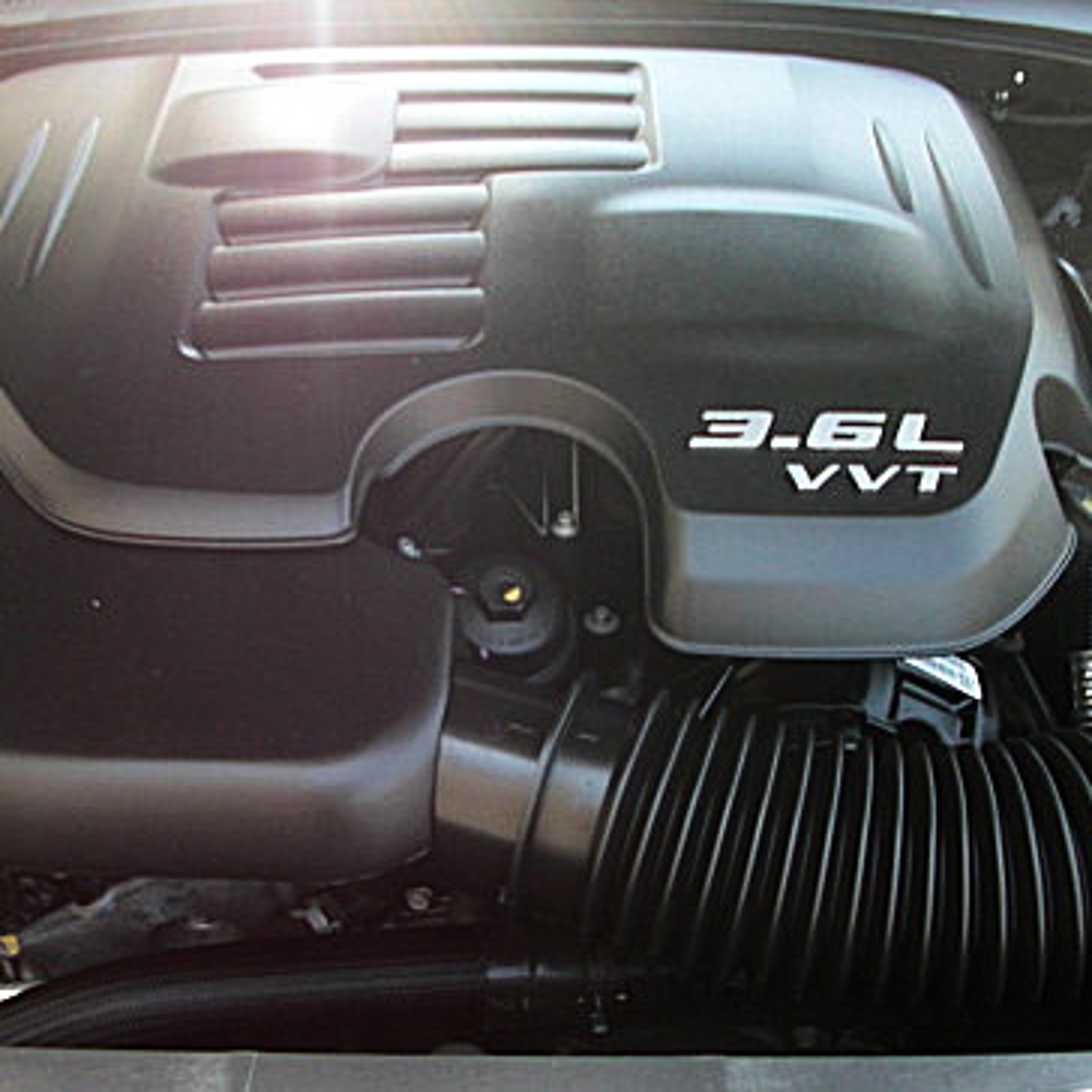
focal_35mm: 56
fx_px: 1999
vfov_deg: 30.5
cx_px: 504
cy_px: 594
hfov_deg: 30.5
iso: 100
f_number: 2.8
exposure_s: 1/80
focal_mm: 6.3
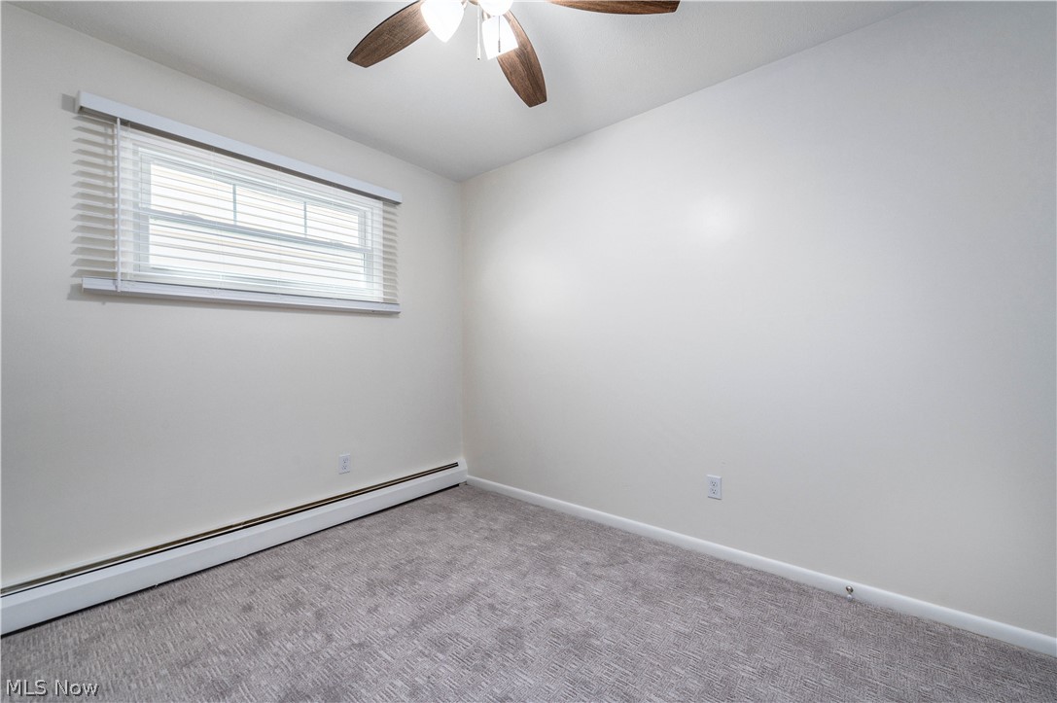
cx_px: 528
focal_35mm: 14
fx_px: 411
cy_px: 352
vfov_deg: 81.1
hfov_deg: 104.3
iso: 160
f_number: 8
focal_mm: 14
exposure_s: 1/60
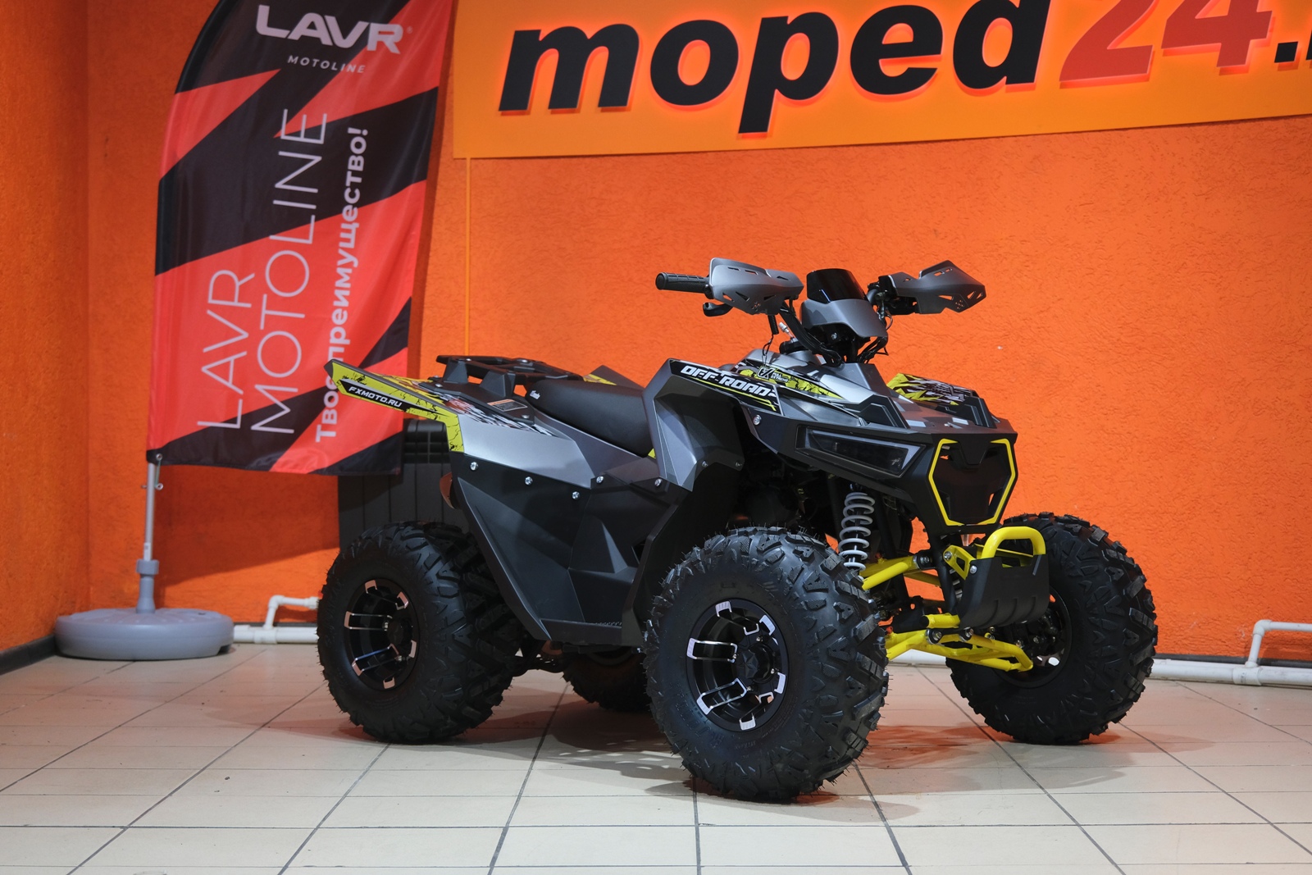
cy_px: 438
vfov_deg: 24.2
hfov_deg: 35.6
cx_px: 656
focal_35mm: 56
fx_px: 2041
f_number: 4
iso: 1250
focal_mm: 37.6
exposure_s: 1/100
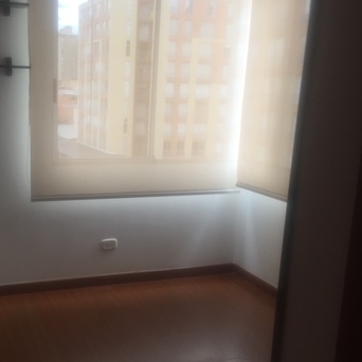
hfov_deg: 37.2
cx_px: 127
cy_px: 218
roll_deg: -1.8
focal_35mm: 45
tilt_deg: -13.3
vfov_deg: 37.4
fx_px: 532
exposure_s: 1/120
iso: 50
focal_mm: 4.15
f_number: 2.2
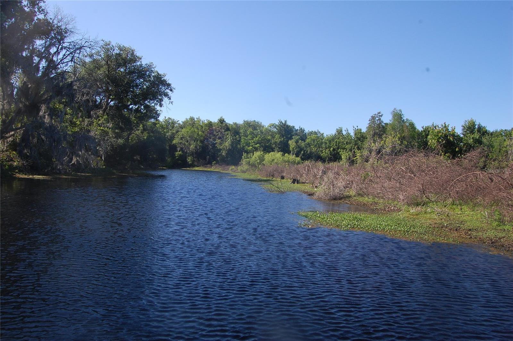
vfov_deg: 47.8
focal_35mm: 27
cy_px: 170
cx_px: 256
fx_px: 384
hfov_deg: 67.4
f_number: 10
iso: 320
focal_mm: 18
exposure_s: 1/250
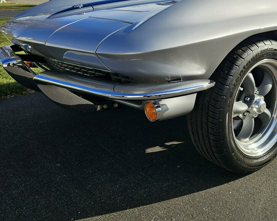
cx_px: 198
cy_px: 68
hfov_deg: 47.7
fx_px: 303
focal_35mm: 37
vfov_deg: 39.5
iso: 10
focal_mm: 6.3
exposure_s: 1/746
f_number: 1.7
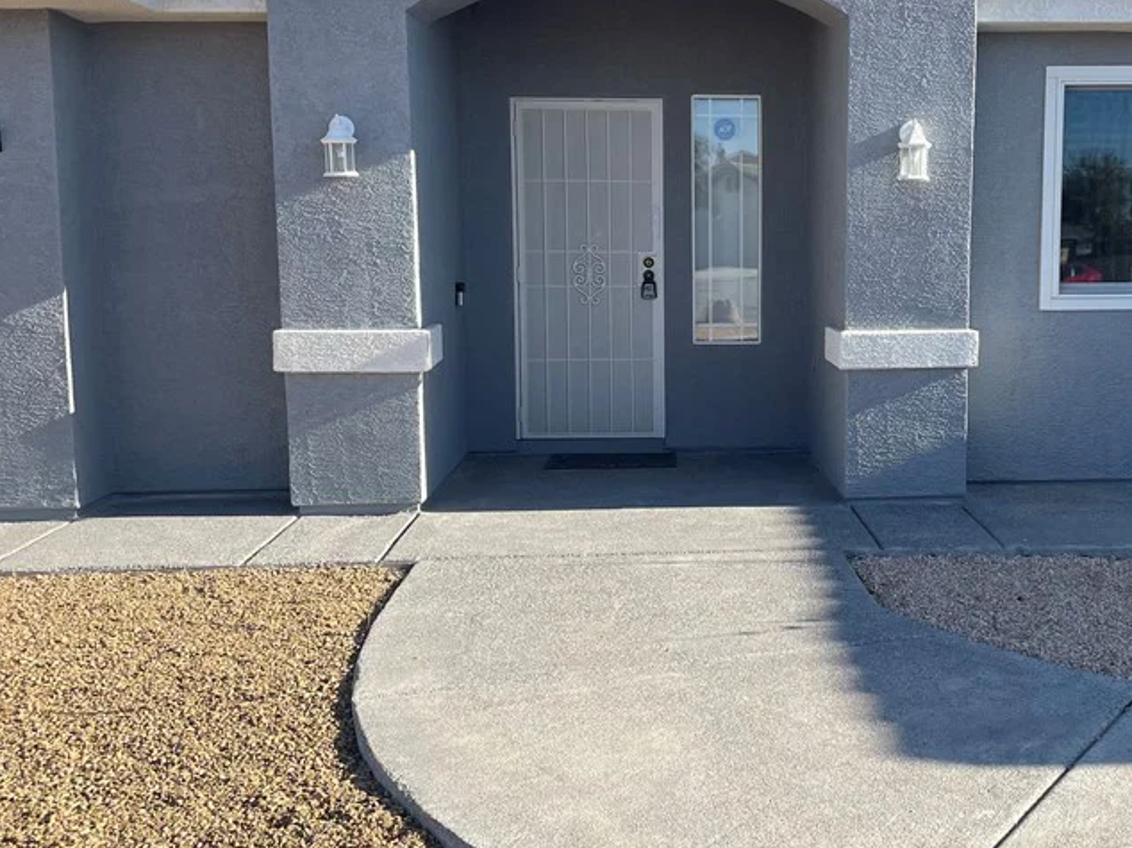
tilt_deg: -7.5
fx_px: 1373
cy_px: 407
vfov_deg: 34.3
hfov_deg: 44.2
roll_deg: -0.1
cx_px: 748
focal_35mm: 42
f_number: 1.6
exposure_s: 1/1667
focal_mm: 4.2
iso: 32
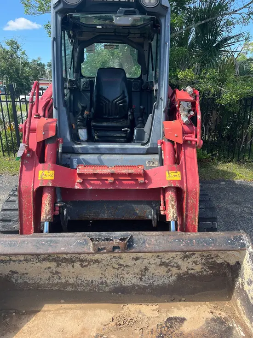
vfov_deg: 67.3
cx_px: 126
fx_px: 253
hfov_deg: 53.1
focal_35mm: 26
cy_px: 169
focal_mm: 5.1
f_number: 1.6
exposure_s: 1/732
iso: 50
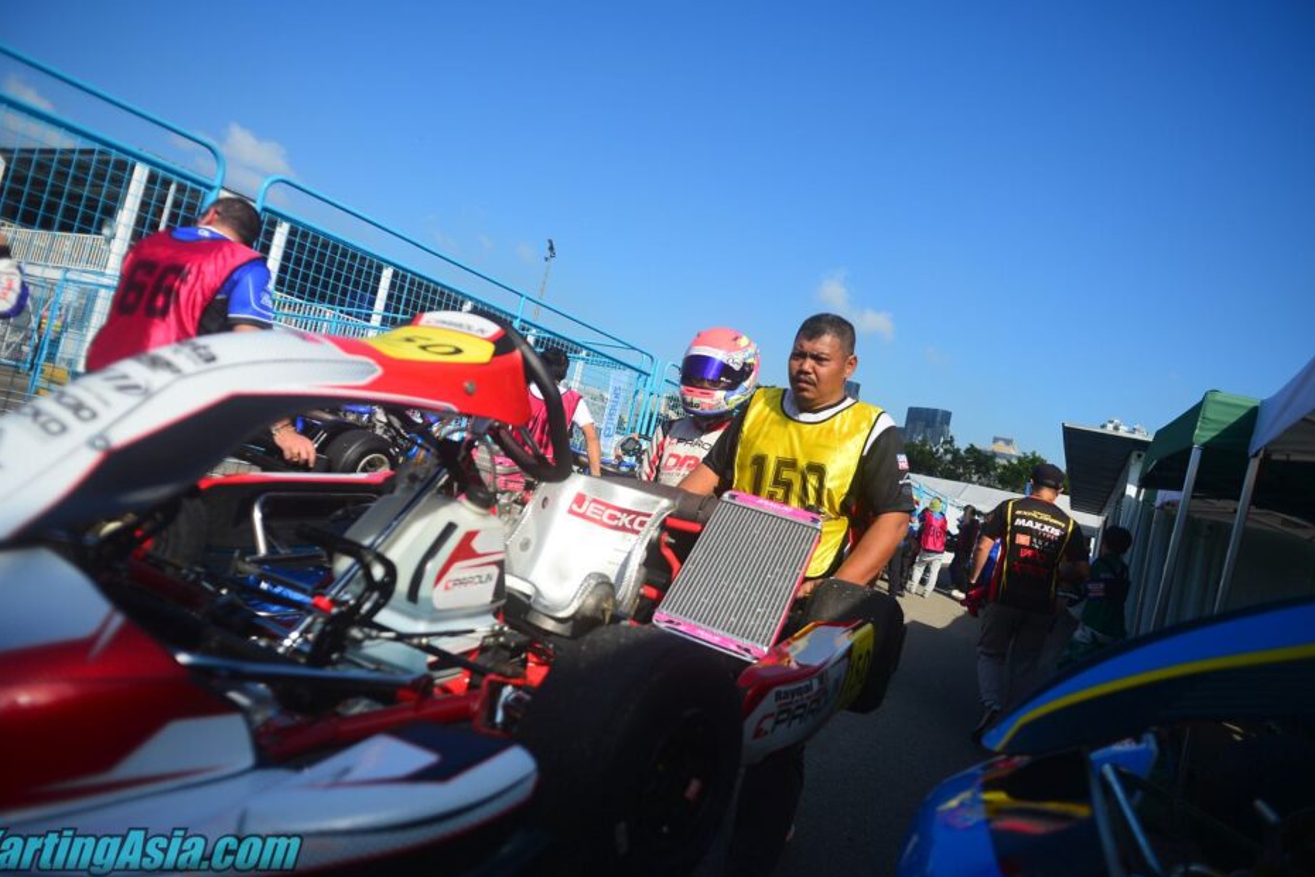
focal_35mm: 22
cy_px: 415
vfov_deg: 57.2
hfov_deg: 78.6
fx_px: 804
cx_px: 670
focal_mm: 20
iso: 100
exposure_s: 1/1600
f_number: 3.5
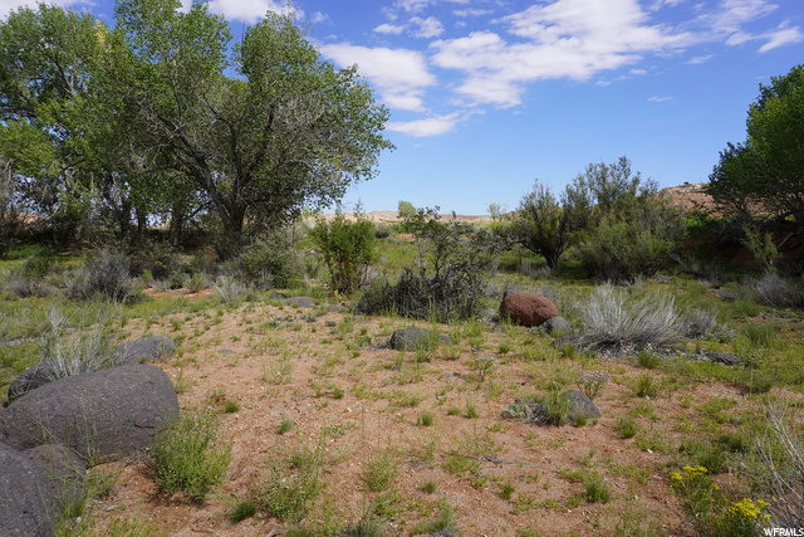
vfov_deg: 53.2
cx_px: 402
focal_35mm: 24
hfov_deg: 73.7
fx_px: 536
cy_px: 268
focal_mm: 16
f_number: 10
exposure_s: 1/160
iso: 100
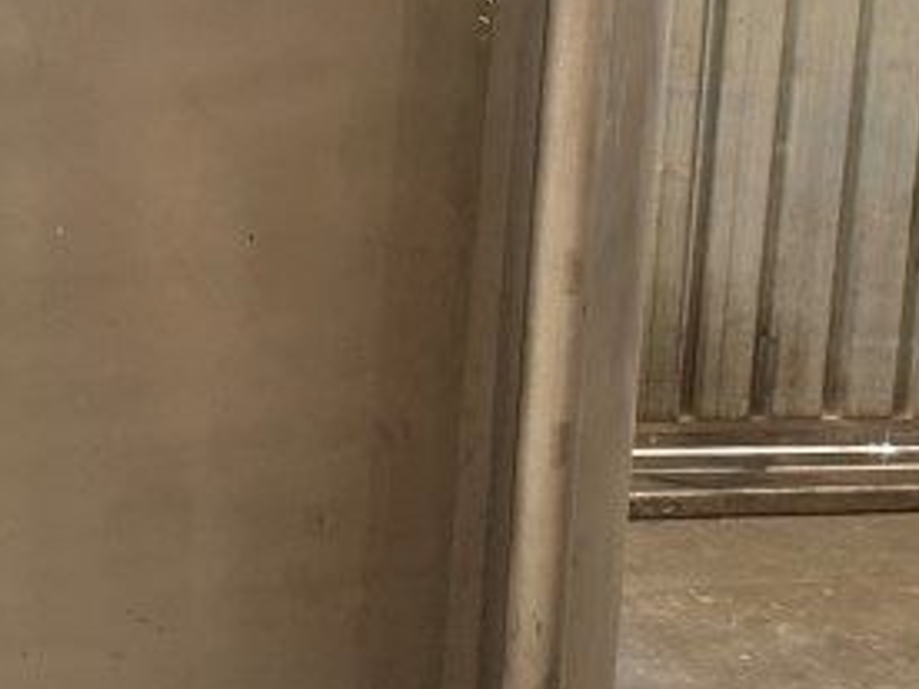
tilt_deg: -12.5
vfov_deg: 16.6
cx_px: 47
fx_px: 2363
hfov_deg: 21.4
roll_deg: -0.7
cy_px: 226
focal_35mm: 89
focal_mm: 6.76
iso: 320
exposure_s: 1/50
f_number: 1.78
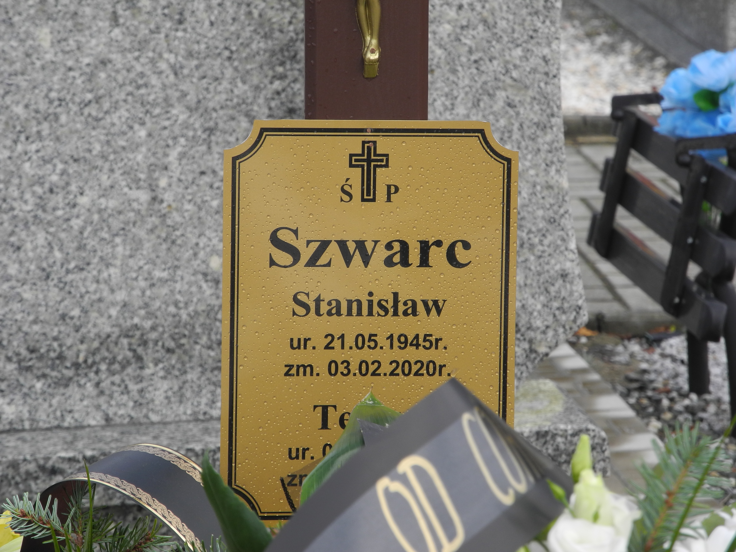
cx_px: 368
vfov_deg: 7.4
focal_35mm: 200
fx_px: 4252
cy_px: 276
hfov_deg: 9.9
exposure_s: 1/160
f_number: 5.6
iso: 100
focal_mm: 42.6
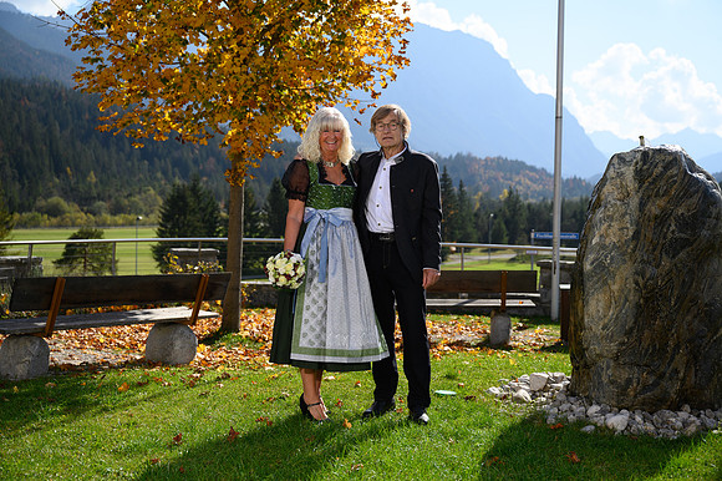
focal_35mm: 48
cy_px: 240
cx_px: 361
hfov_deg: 41.1
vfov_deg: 28.0
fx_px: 962
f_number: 3.5
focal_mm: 48
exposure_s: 1/1250
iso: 100
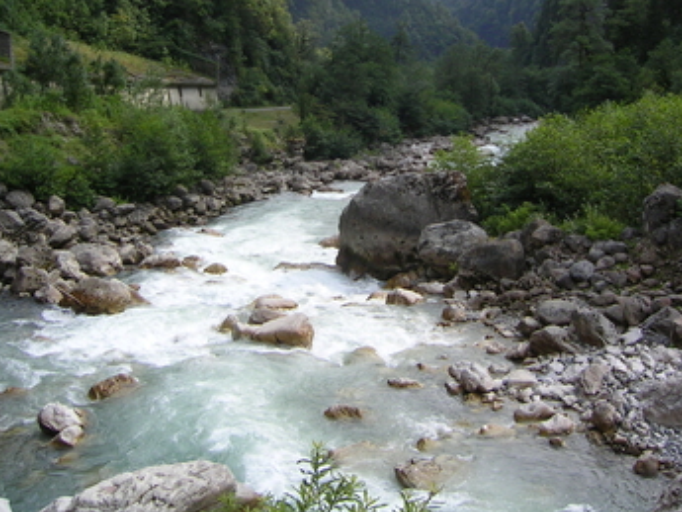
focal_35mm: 47
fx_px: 926
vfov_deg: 30.7
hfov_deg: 40.4
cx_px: 366
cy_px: 182
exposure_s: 1/147
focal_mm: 5.6
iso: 50
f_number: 4.8
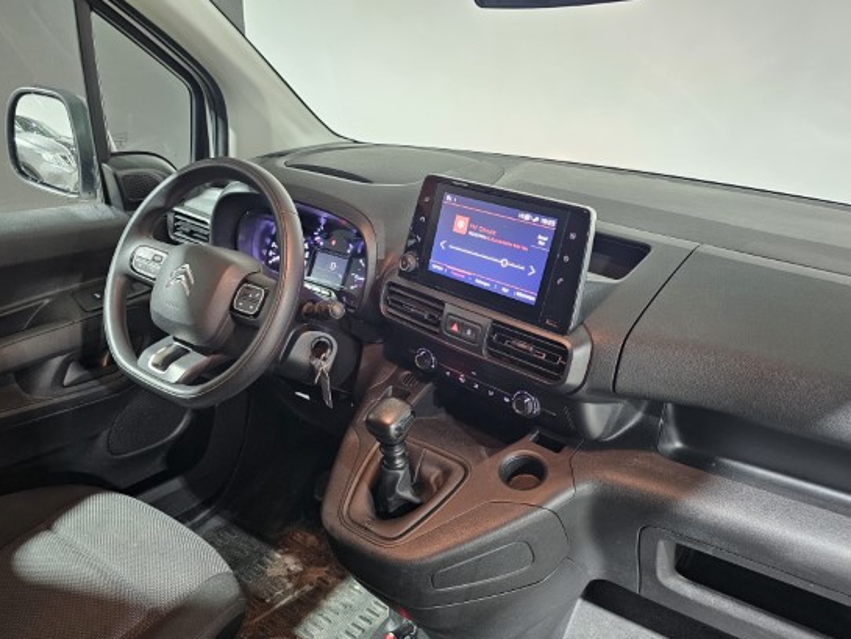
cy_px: 369
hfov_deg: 65.0
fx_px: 664
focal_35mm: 27
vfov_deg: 51.2
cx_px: 364
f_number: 1.7
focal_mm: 6.3
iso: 640
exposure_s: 1/33
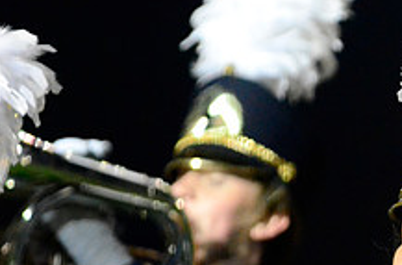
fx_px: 8934
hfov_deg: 2.6
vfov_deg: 1.7
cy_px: 304
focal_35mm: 803
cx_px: 493
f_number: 3.5
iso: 6400
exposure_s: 1/800
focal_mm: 200
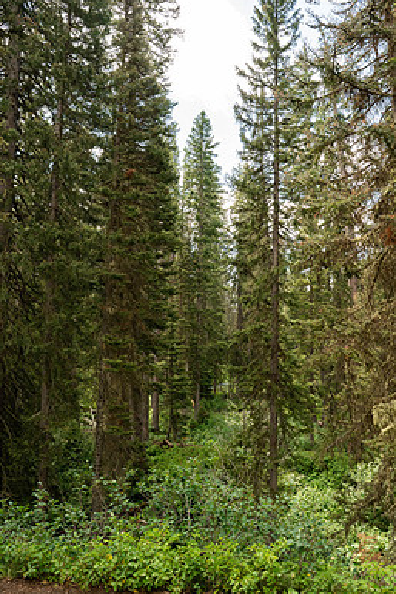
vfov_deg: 65.4
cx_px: 200
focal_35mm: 28
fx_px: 462
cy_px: 274
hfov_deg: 46.4
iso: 900
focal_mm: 24
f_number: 6.3
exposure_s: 1/640
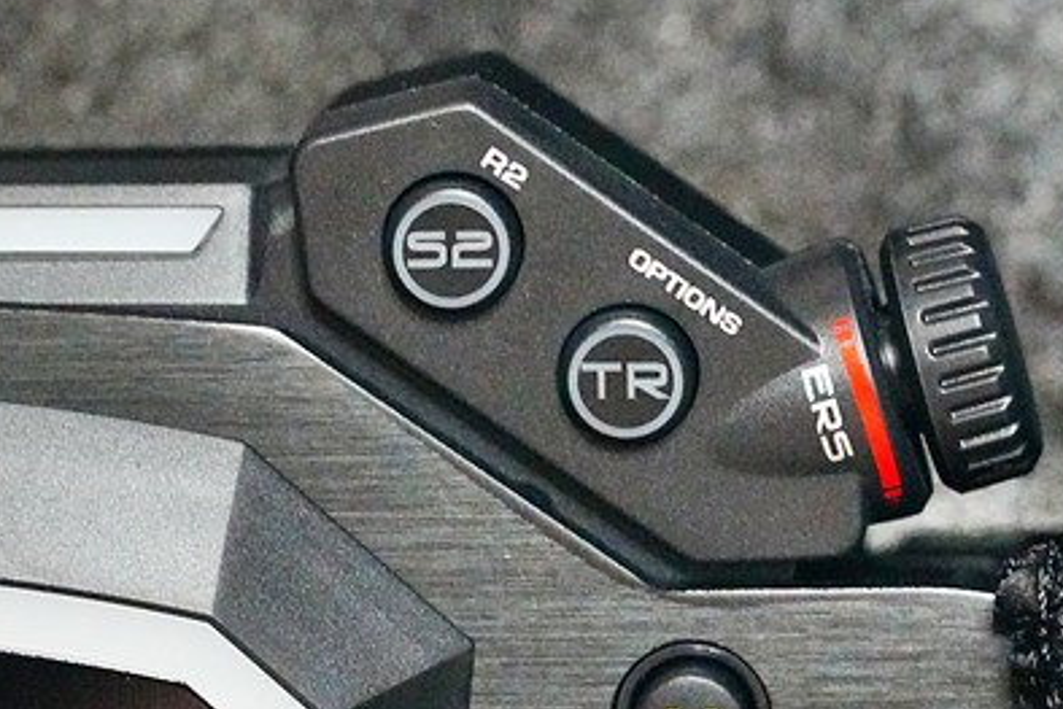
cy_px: 377
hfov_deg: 11.4
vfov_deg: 7.6
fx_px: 5346
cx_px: 594
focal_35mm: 181
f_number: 5.6
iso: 12800
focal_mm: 61
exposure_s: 1/125
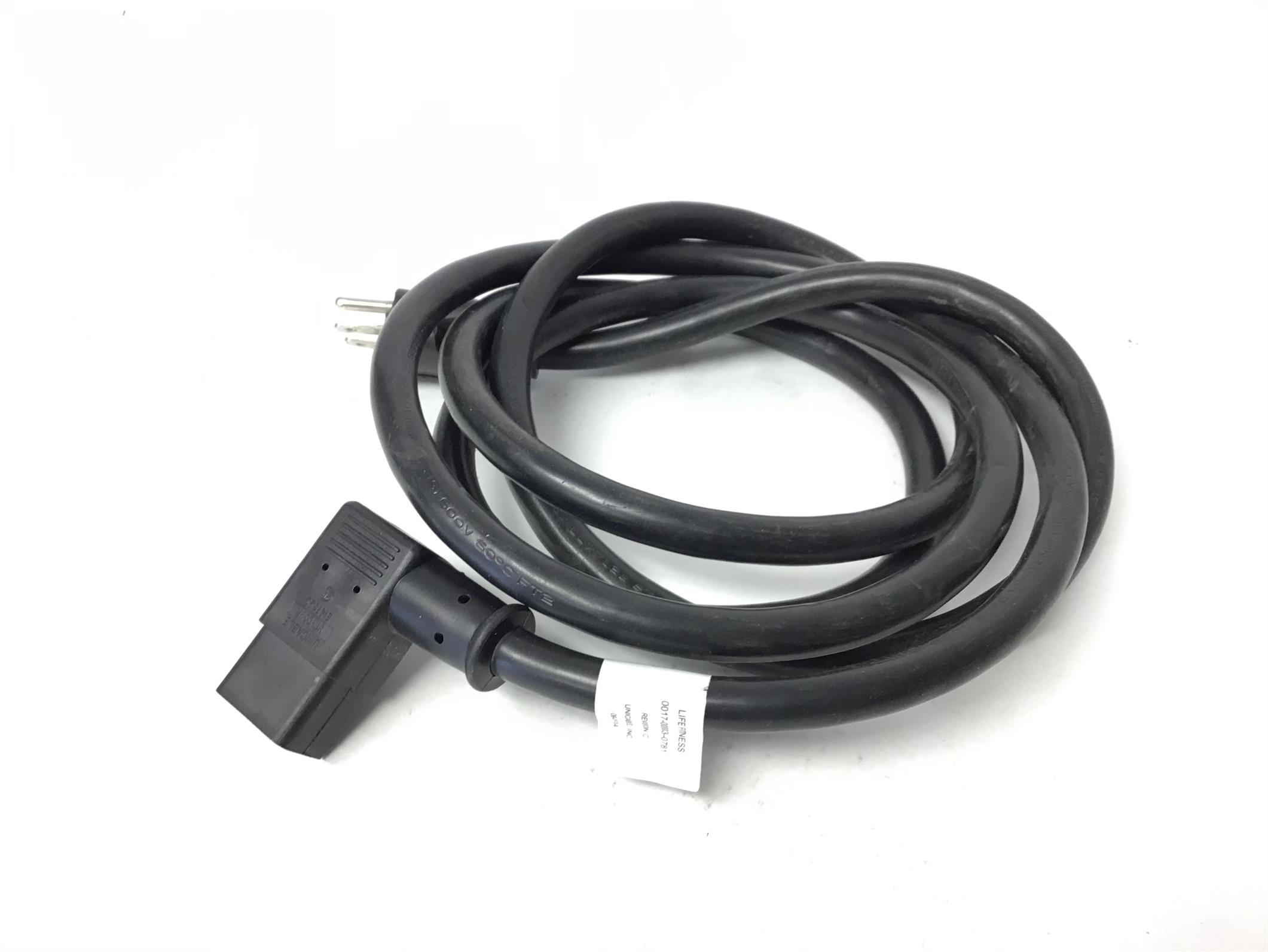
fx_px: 1136
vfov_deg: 45.4
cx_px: 634
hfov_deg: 58.3
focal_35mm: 31
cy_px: 476
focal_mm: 3.3
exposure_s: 1/33
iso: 80
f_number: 2.4
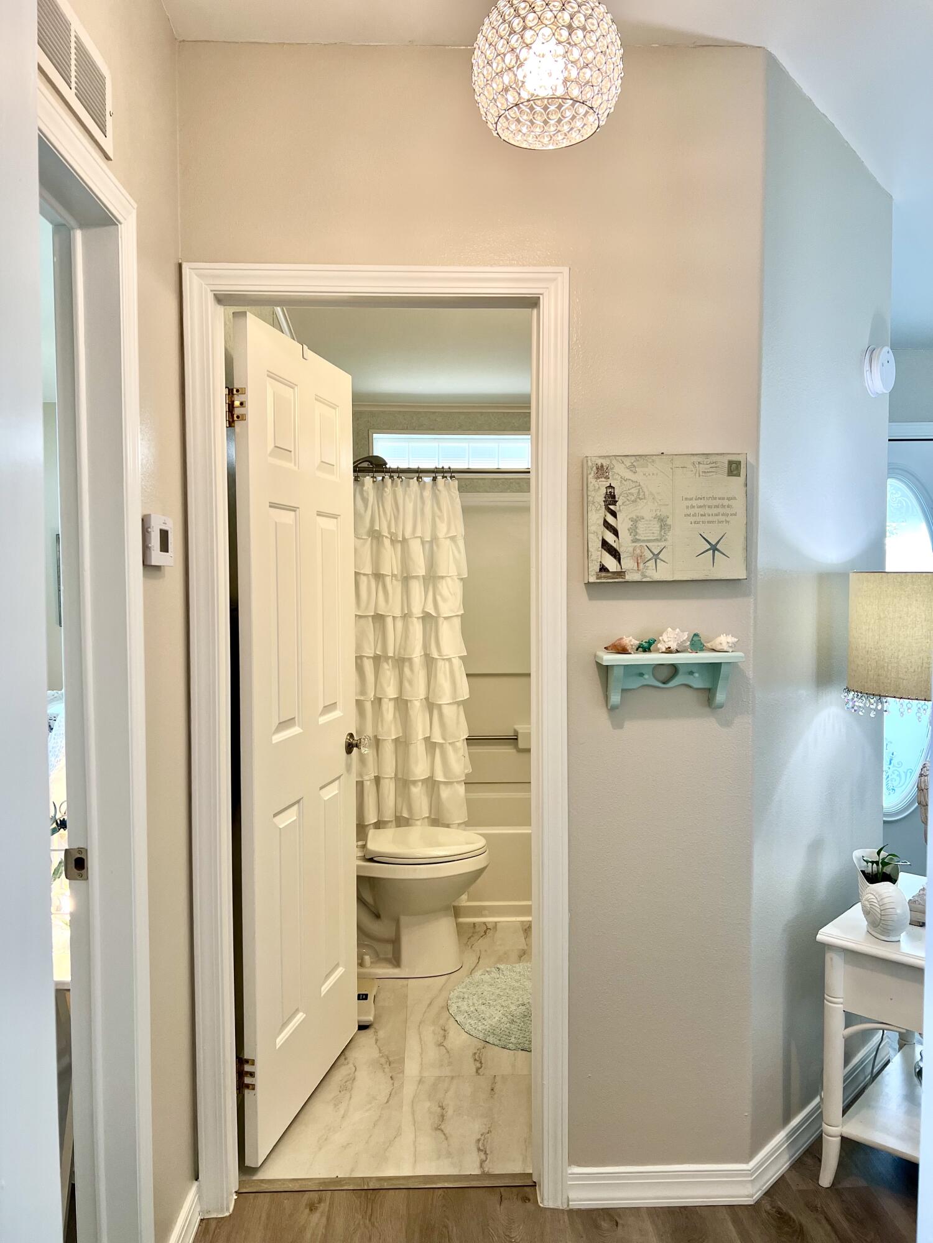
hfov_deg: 53.1
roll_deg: +0.4
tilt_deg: -3.0
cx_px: 466
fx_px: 934
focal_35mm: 26
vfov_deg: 67.3
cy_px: 622
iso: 125
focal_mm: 5.7
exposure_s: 1/120
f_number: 1.5
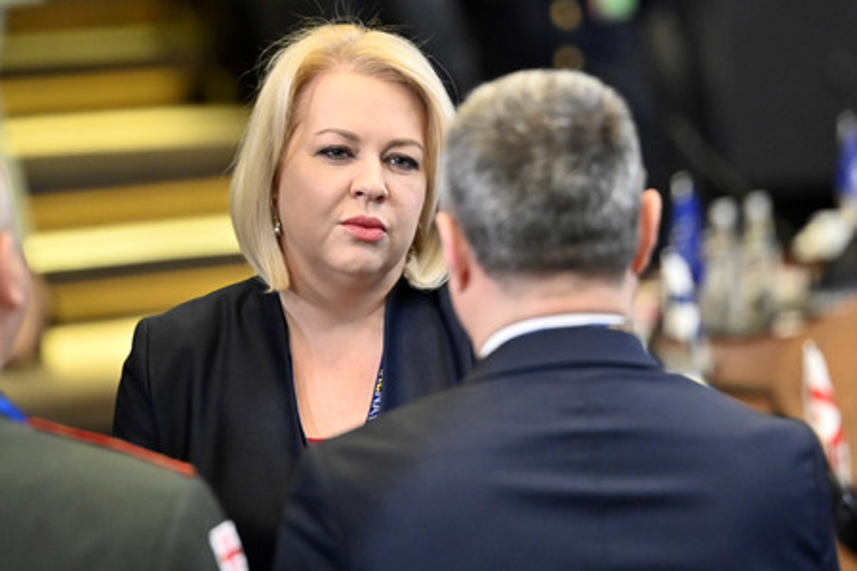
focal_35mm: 200
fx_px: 4761
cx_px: 428
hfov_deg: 10.3
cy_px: 286
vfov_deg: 6.9
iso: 4000
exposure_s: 1/500
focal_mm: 200
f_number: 2.8
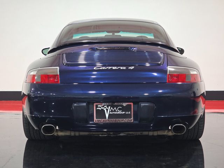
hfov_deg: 28.2
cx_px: 112
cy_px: 84
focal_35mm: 69
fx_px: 446
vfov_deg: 21.3
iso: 320
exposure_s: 1/60
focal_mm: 7.9
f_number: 2.4
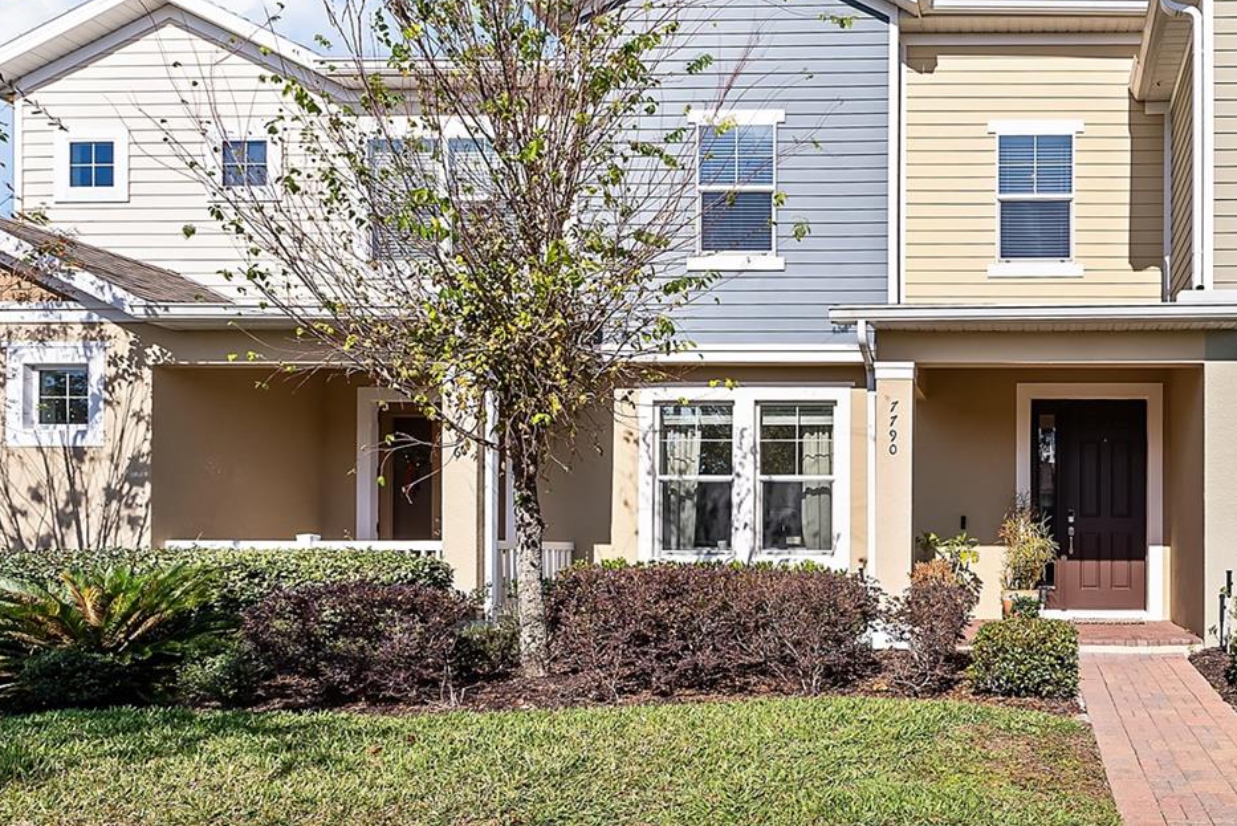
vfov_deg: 52.8
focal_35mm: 24
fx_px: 825
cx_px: 1001
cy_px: 333
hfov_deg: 66.5
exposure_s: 1/160
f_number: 8
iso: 80
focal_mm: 14
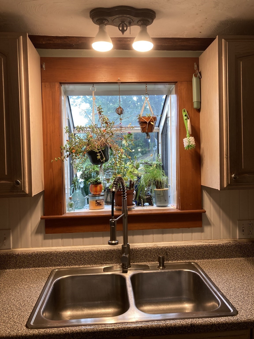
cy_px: 170
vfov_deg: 63.4
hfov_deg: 49.7
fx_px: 274
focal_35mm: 28
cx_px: 127
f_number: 1.8
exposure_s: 1/120
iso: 40
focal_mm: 3.99
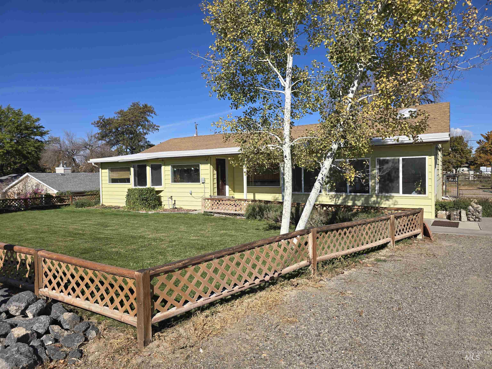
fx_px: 327
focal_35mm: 23
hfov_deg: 73.9
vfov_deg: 58.9
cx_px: 246
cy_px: 184
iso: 12
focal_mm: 6.3
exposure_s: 1/1279
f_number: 1.7
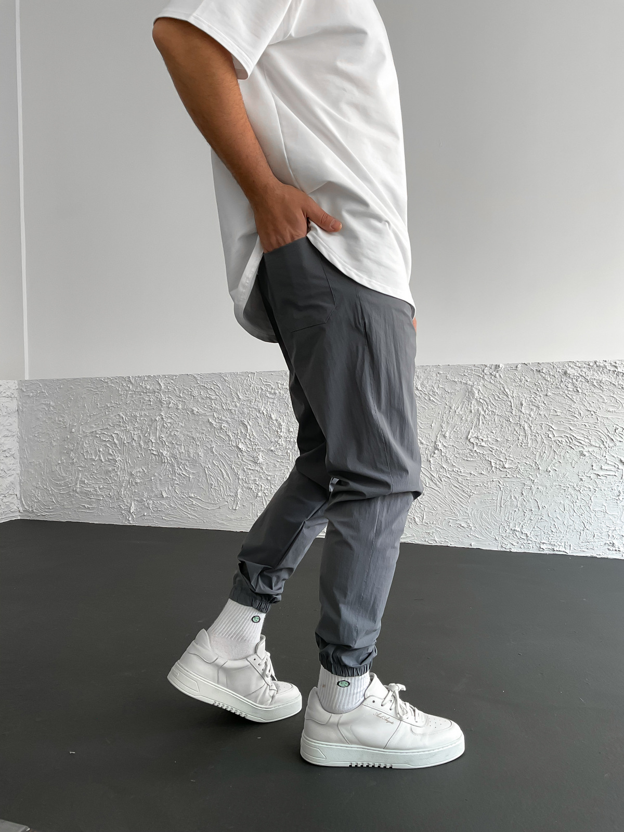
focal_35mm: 29
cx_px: 312
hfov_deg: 48.2
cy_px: 416
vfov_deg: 61.7
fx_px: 697
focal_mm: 3
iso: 25
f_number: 1.8
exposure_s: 1/120
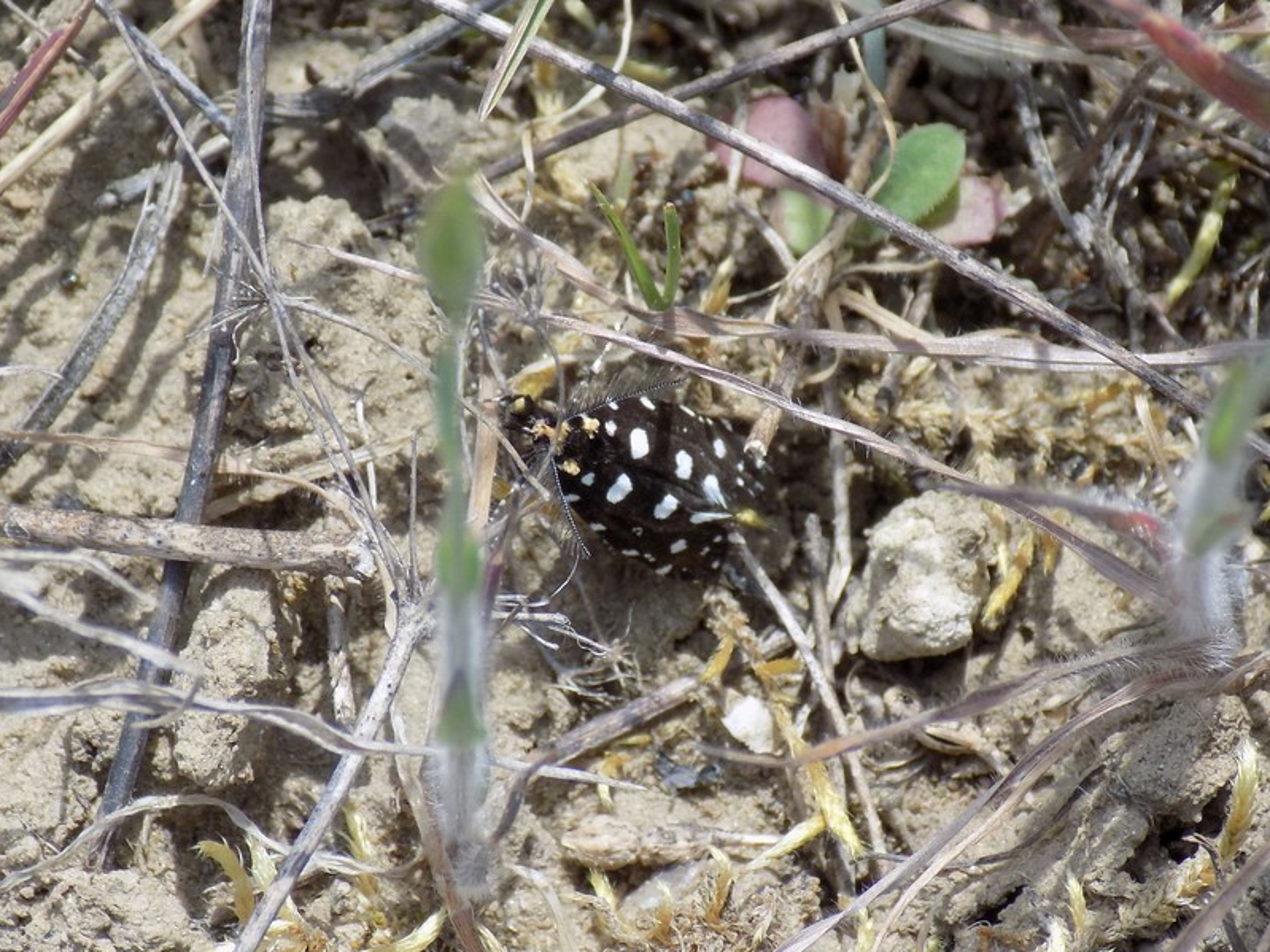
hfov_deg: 15.6
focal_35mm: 126
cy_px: 458
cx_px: 643
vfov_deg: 11.8
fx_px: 4622
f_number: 4.8
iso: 80
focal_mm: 20.9
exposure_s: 1/250
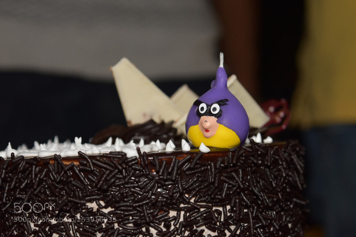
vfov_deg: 16.5
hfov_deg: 24.6
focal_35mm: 82
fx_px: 816
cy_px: 118
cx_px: 178
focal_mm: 55
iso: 400
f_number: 5.6
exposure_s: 1/60
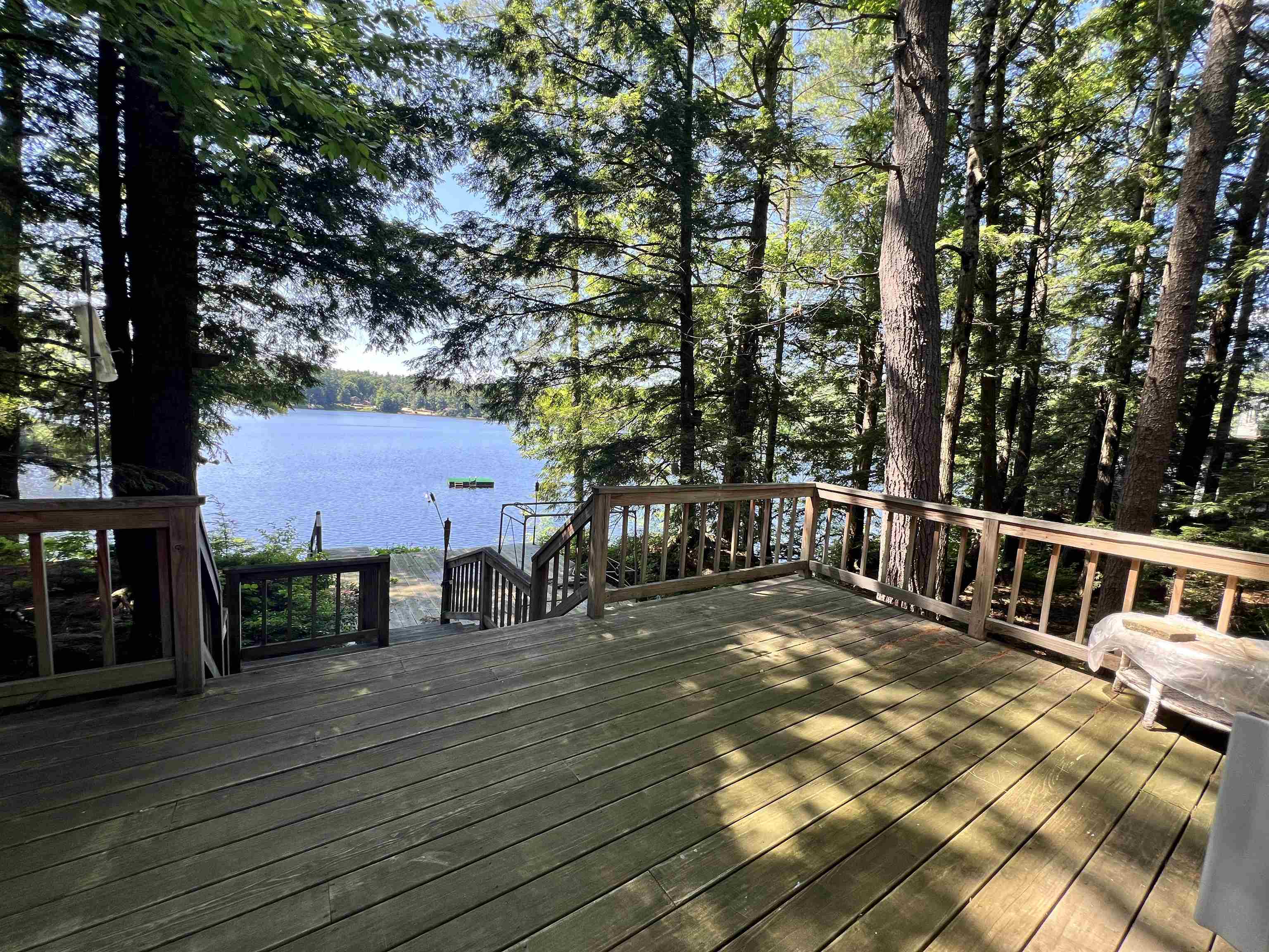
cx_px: 634
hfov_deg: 106.2
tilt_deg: -5.7
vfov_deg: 89.9
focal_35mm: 13
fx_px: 477
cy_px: 476
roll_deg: -3.3
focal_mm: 1.57
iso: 32
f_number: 1.8
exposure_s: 1/193
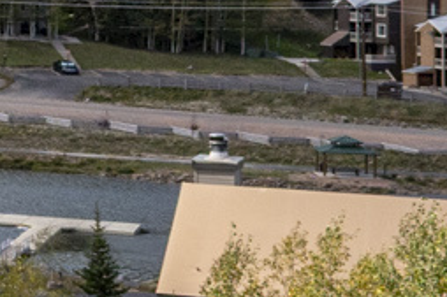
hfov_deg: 8.7
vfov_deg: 9.5
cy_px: -42
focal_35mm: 142
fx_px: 1762
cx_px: -1225
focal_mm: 18
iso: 320
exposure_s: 1/500
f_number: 14
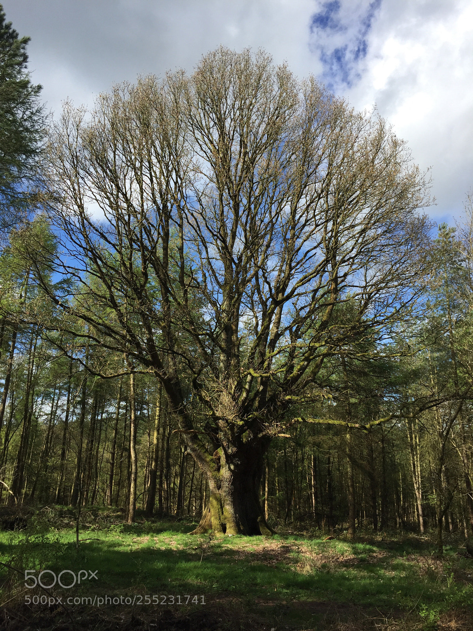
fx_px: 528
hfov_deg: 48.2
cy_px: 316
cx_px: 236
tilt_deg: +17.2
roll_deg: +2.1
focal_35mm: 29
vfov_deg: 61.7
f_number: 2.2
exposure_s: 1/1236
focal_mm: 4.15
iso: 32
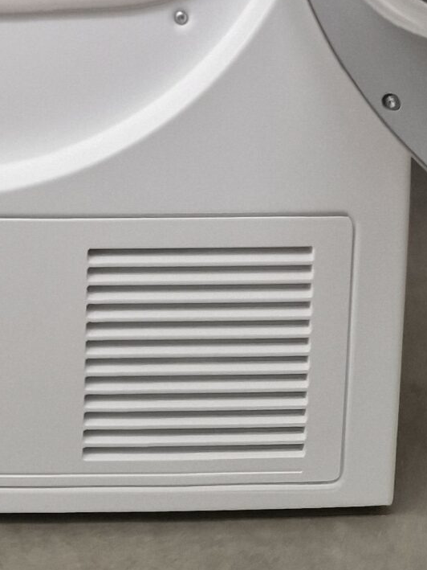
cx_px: -71
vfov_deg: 20.0
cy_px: -306
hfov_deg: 17.1
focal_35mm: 83
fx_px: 1365
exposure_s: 1/100
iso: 100
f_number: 1.8
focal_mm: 6.4
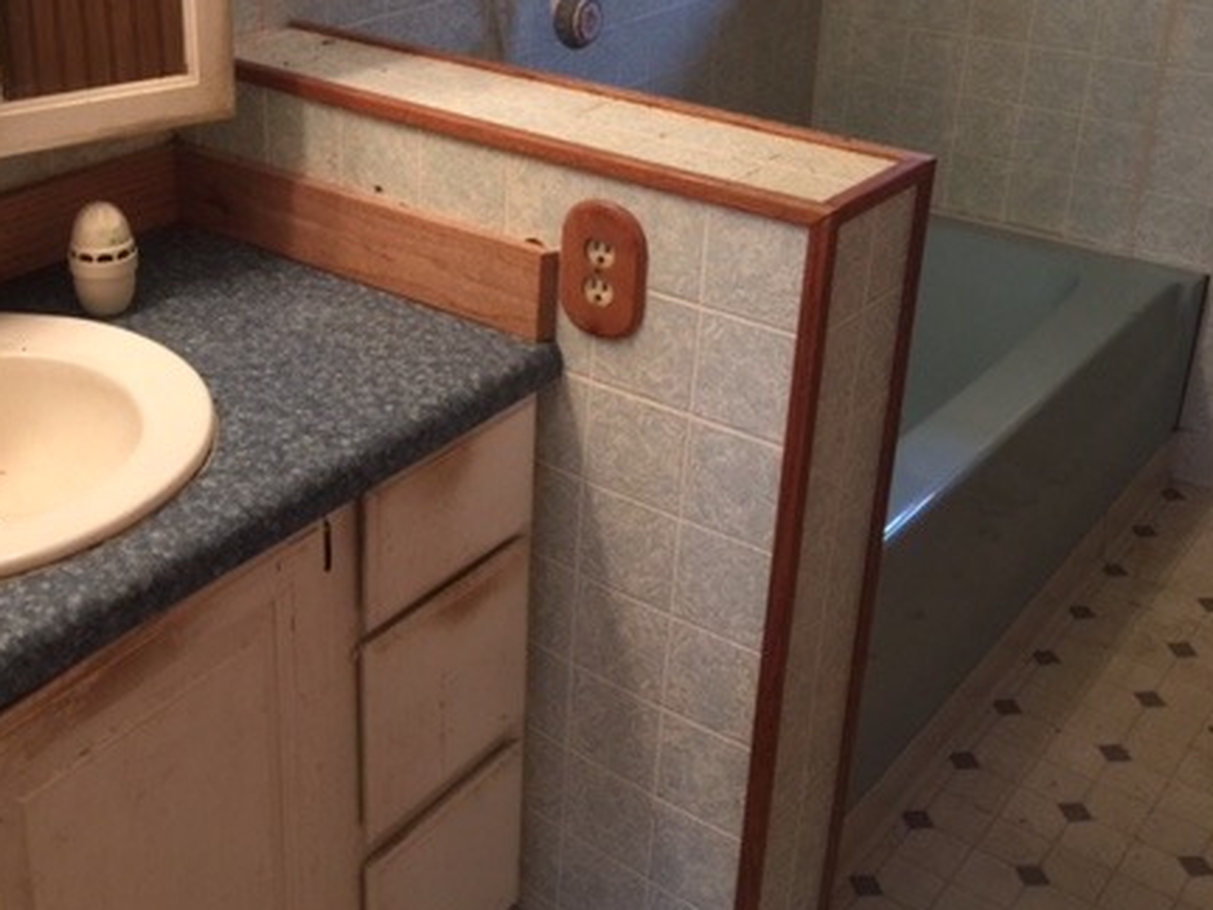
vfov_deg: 33.2
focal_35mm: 43
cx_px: 390
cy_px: 286
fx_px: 1507
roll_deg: -0.3
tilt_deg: -23.0
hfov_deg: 43.2
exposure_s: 1/15
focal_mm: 4.15
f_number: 2.2
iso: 80
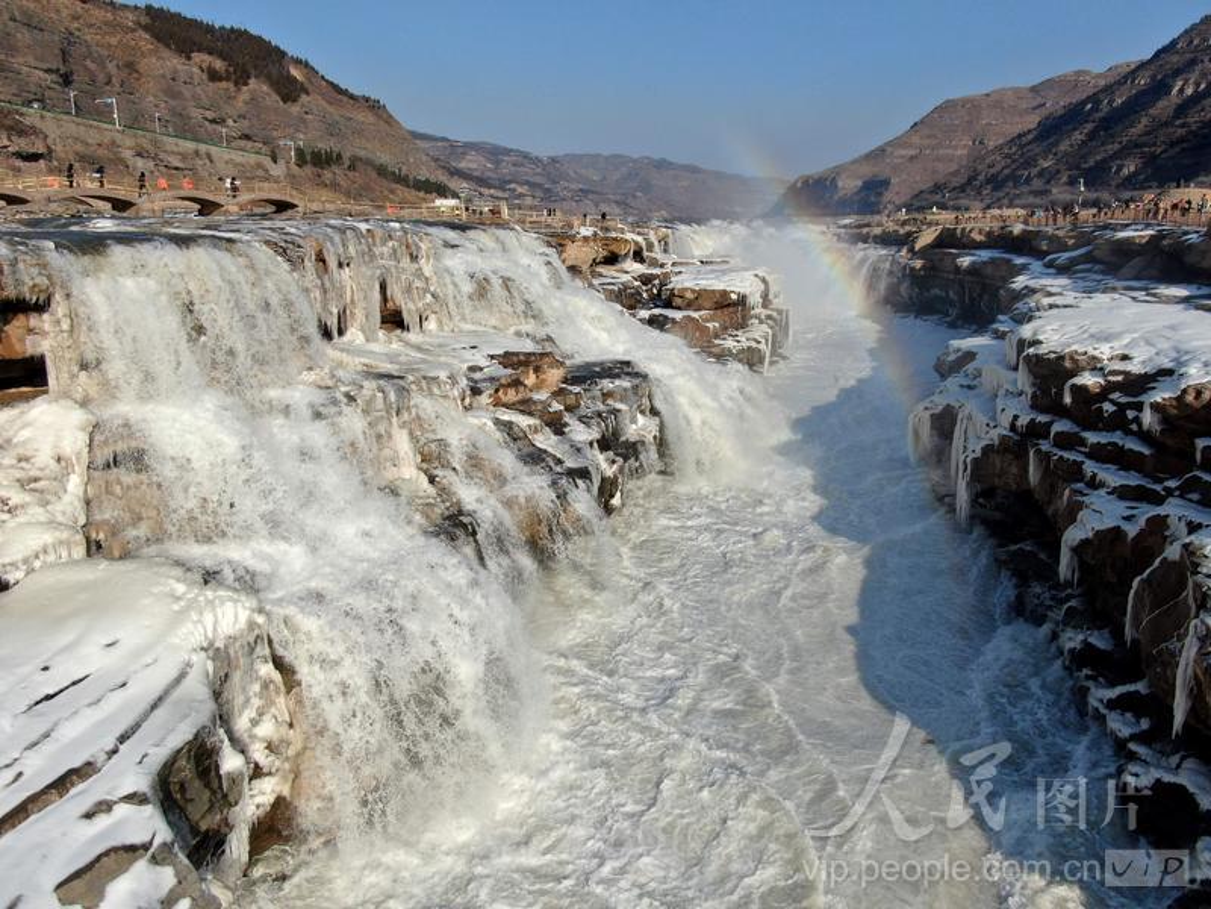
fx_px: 910
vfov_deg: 53.1
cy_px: 454
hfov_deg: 67.3
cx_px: 606
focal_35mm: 26
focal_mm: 4.58
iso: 100
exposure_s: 1/2000
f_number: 2.9
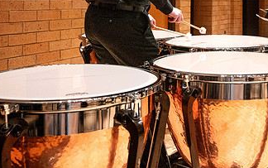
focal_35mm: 51
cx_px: 199
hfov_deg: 38.6
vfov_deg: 24.2
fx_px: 373
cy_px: -3
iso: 2000
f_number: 4
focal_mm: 24
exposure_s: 1/250
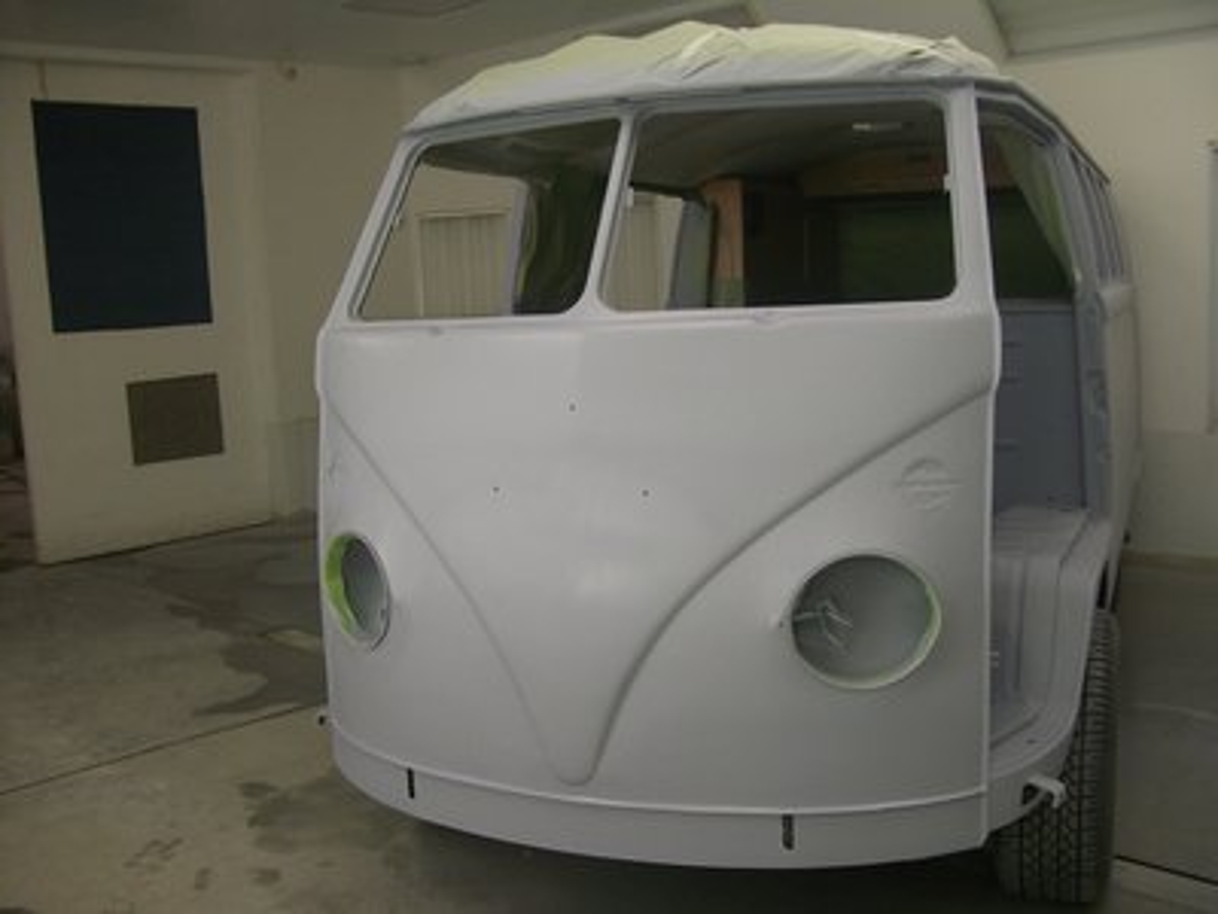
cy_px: 457
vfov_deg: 39.7
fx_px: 1267
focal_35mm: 36
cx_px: 609
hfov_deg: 51.4
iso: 80
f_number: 2.7
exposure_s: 1/80
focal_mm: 6
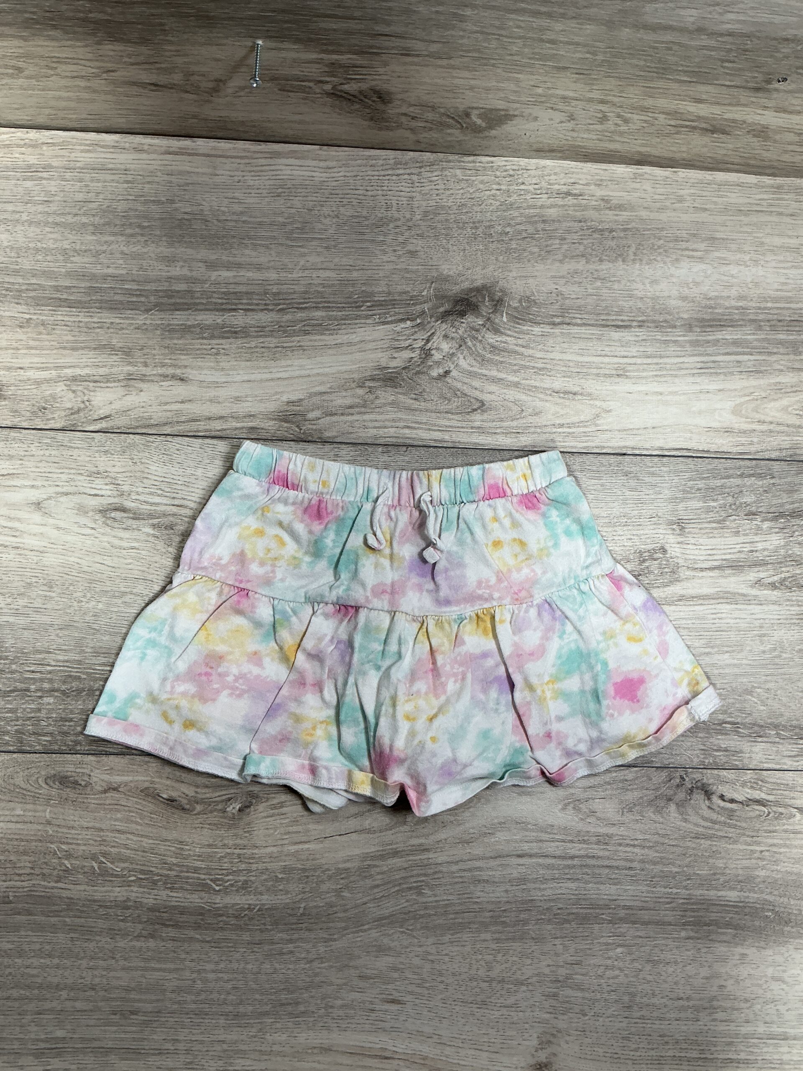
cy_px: 536
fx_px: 897
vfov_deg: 61.7
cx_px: 402
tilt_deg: -83.5
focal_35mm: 29
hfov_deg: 48.2
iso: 40
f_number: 1.8
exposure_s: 1/50
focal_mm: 3
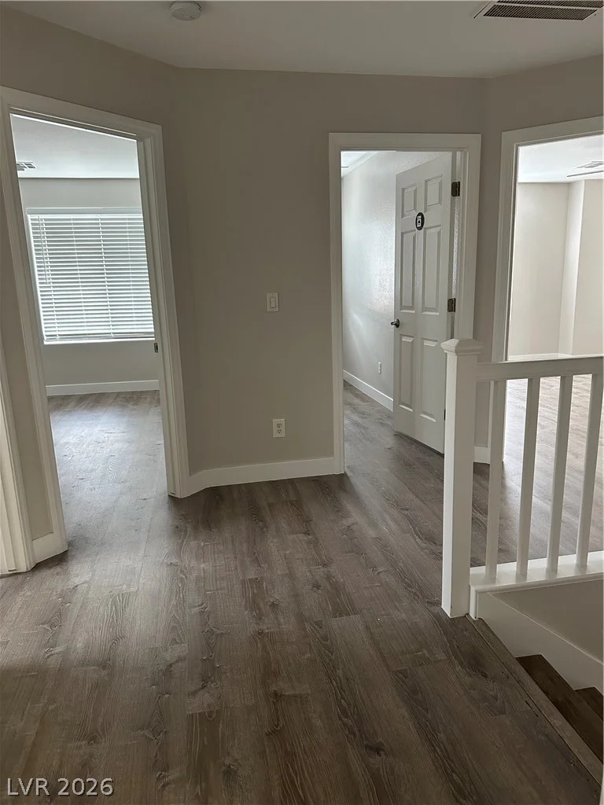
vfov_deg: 71.6
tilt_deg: -12.3
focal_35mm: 24
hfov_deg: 56.8
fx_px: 558
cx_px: 302
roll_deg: +0.7
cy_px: 402
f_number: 1.78
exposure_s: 1/60
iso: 400
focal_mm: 6.86
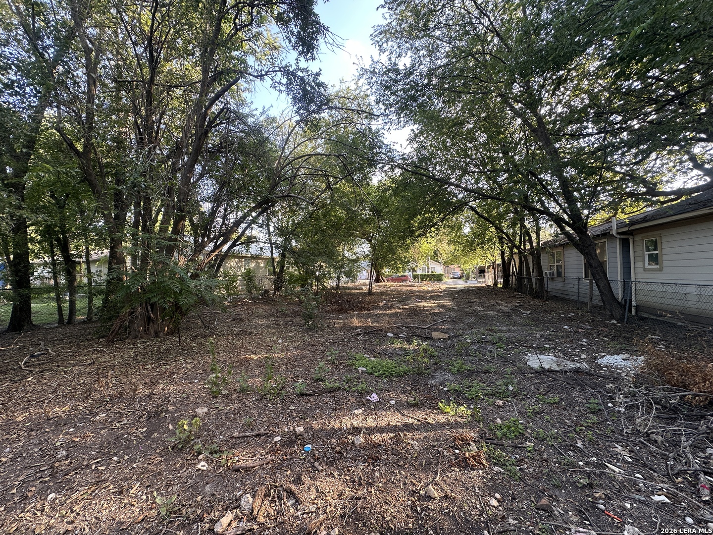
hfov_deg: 102.1
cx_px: 356
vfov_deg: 85.7
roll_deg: +0.5
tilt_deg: +1.6
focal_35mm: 14
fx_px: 288
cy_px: 268
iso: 50
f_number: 2.2
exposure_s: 1/99
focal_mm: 2.22
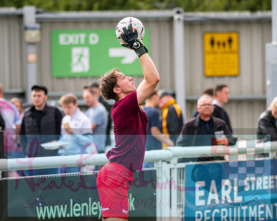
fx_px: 2538
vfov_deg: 5.0
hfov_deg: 6.2
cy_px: 125
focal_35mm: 310
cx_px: 148
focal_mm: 135
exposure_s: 1/3200
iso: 200
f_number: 1.9
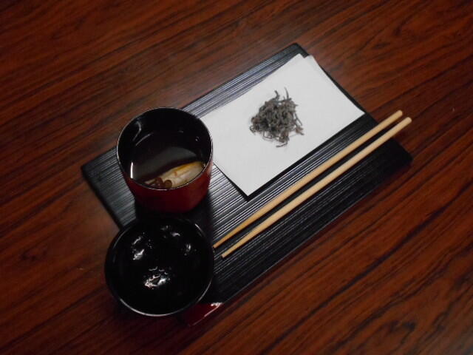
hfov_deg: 54.0
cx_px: 236
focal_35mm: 34
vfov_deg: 41.8
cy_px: 178
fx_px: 465
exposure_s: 1/160
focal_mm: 5.8
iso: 800
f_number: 3.6
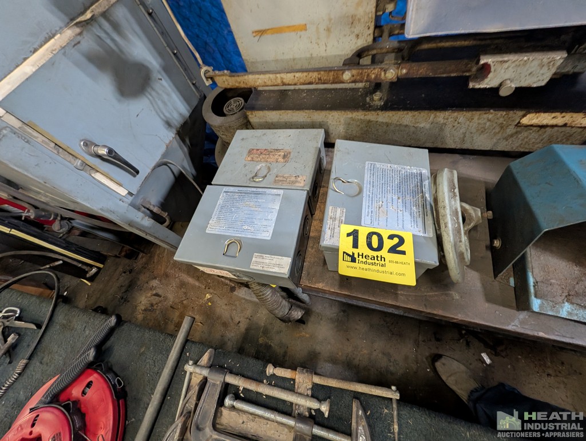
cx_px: 293
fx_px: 203
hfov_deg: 110.5
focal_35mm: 12
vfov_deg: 94.6
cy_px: 220
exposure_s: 1/24
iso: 335
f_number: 1.7
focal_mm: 2.02
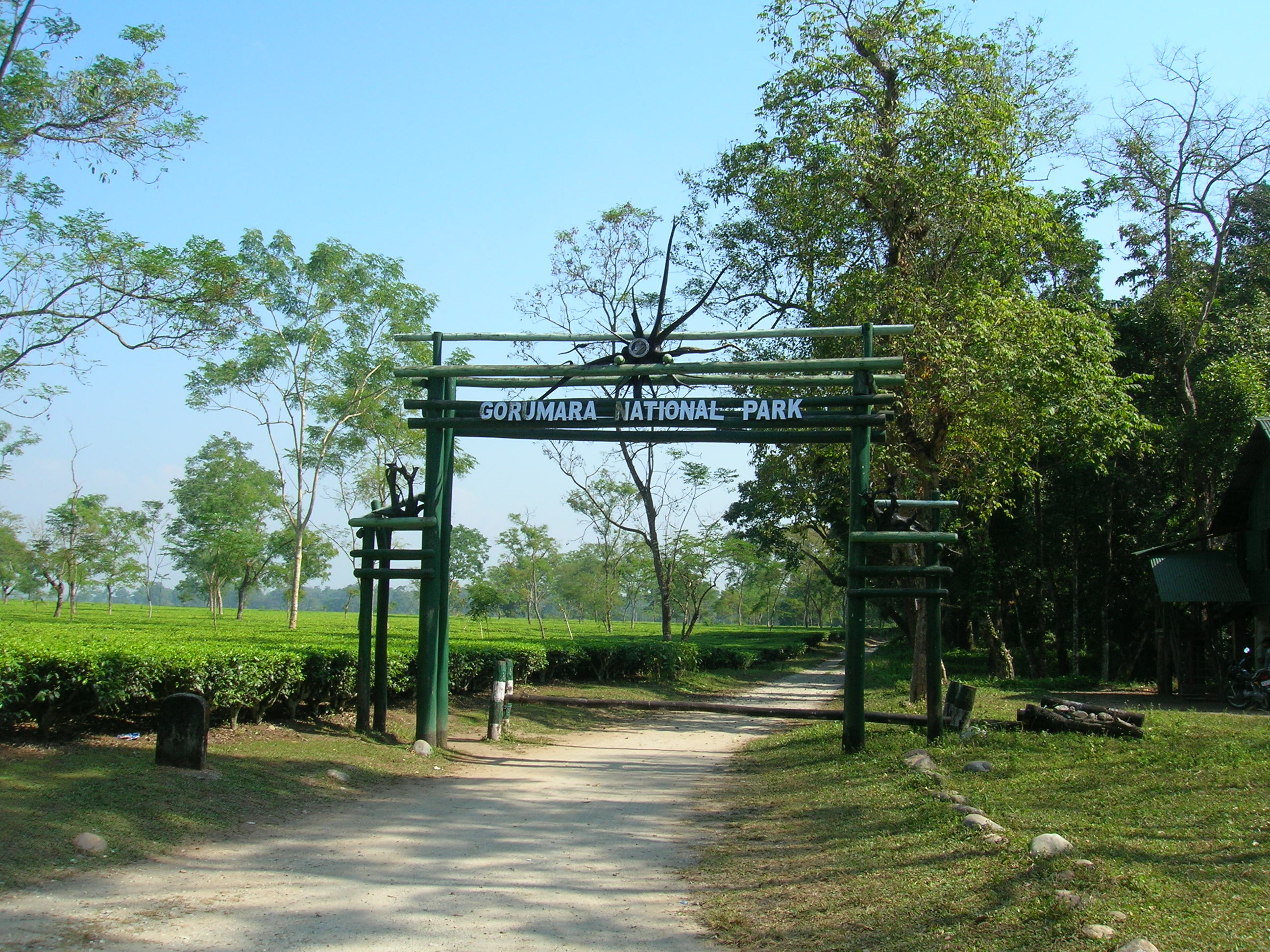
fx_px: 1247
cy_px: 476
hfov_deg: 54.0
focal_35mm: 34
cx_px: 635
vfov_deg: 41.8
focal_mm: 5.7
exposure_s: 1/213
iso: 50
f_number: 4.9
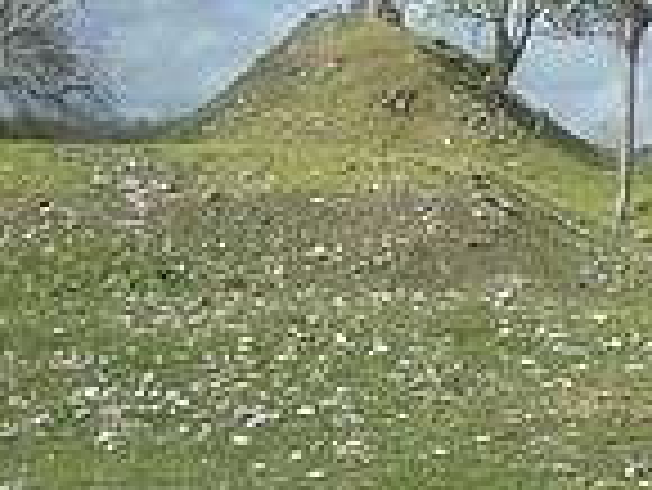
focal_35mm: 140
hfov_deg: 13.1
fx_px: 2639
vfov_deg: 10.6
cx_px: 1070
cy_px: 254
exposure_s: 1/270
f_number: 5.7
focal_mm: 5.7
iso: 50
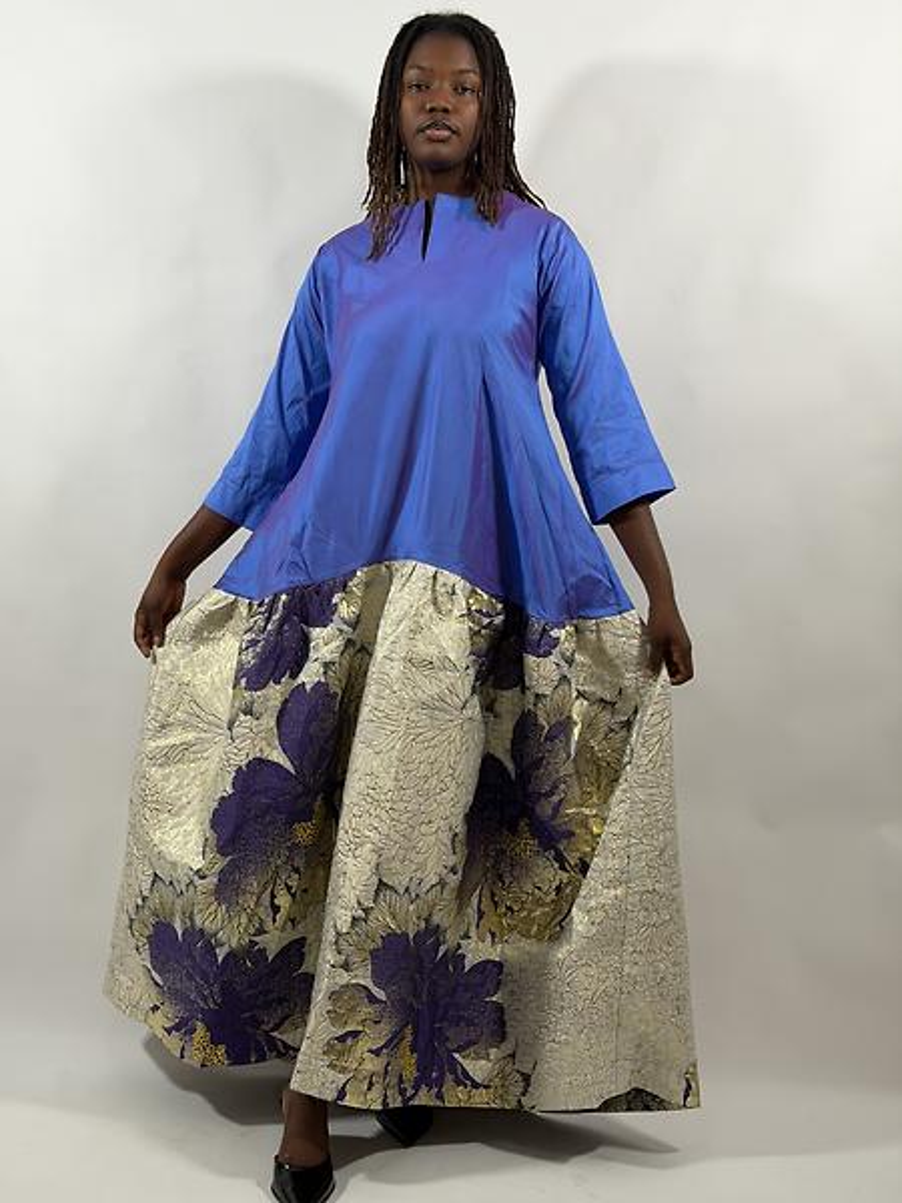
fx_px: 1668
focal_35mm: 48
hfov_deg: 30.3
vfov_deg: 39.7
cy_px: 602
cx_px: 451
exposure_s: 1/99
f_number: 1.78
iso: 80
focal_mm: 6.76
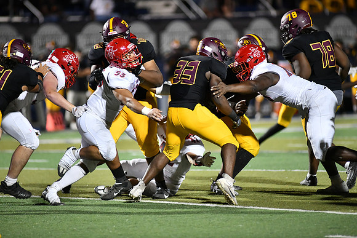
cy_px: 119
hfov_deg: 6.9
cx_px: 178
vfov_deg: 4.6
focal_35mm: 300
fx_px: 2976
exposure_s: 1/1000
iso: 5600
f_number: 2.8
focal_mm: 300
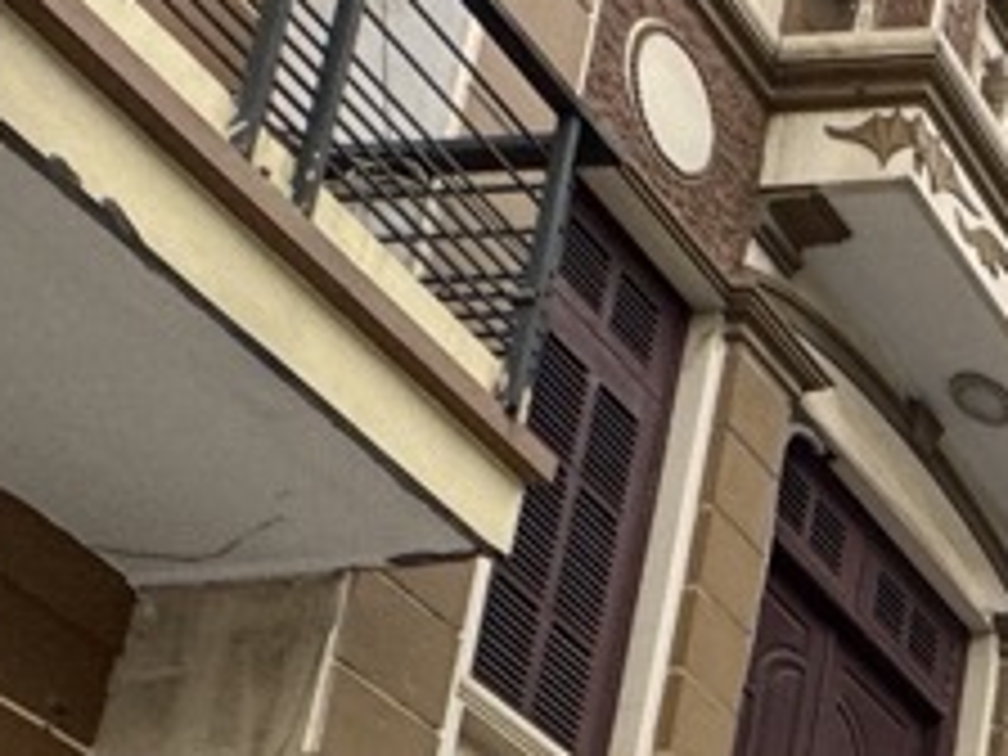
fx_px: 1864
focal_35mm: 64
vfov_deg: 16.0
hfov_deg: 18.7
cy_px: 1634
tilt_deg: +8.0
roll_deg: +2.1
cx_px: 2030
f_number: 2.2
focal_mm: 2.22
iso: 50
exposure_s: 1/99
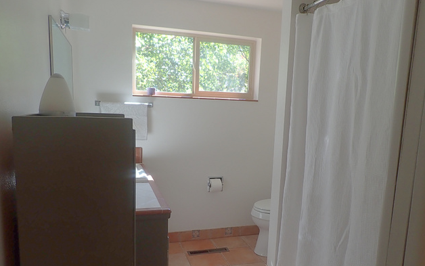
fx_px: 313
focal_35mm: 27
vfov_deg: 45.9
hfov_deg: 68.4
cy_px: 156
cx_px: 215
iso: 100
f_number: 2.8
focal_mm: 4.5
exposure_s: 1/80
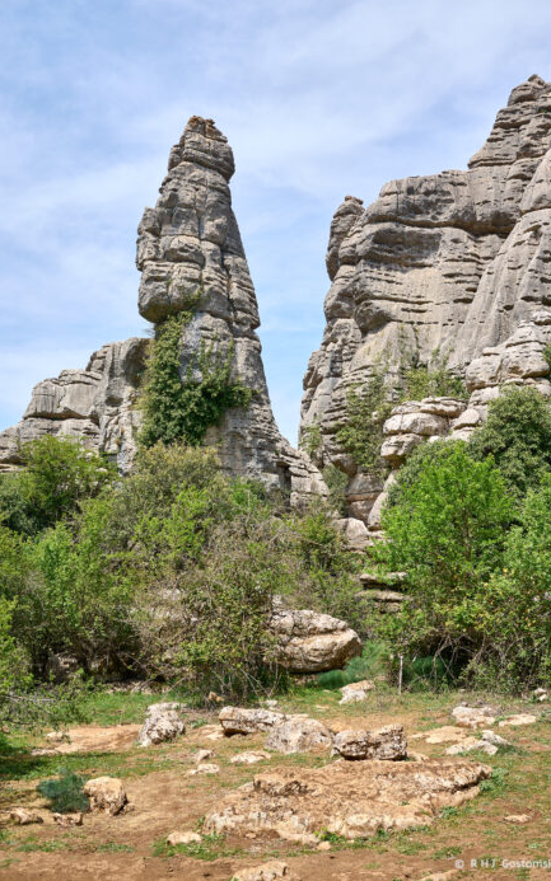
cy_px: 437
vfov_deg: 54.0
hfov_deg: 35.3
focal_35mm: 36
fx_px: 865
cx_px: 271
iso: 100
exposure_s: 1/250
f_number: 8
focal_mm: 35
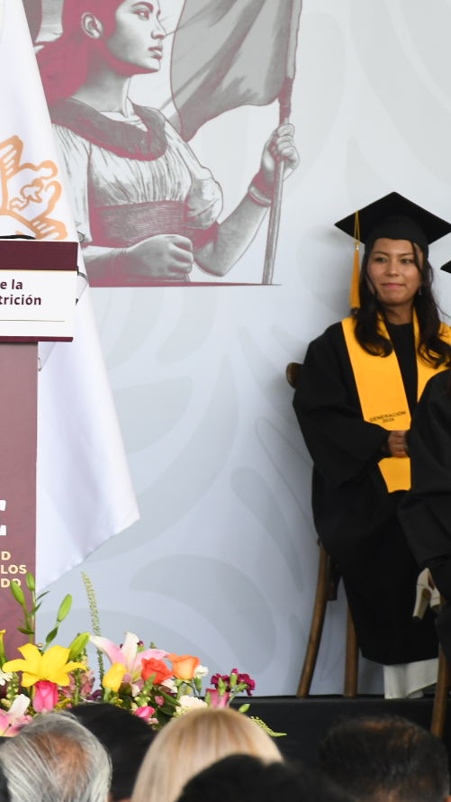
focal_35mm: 286
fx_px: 6077
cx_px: 67
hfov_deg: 4.2
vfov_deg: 7.5
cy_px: 350
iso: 800
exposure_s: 1/125
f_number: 7.1
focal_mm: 100
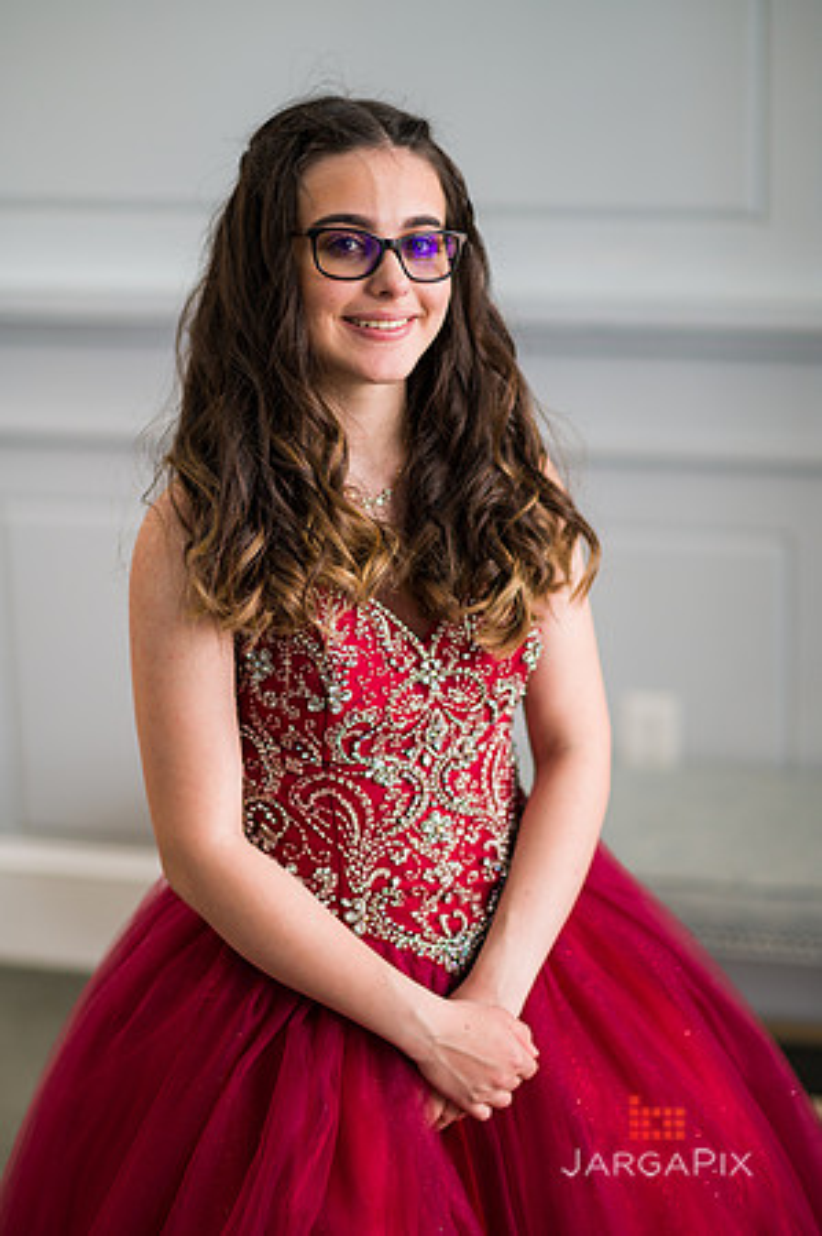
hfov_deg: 16.0
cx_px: 411
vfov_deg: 23.9
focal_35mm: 85
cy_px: 618
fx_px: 2918
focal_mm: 85
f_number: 2
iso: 320
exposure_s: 1/200
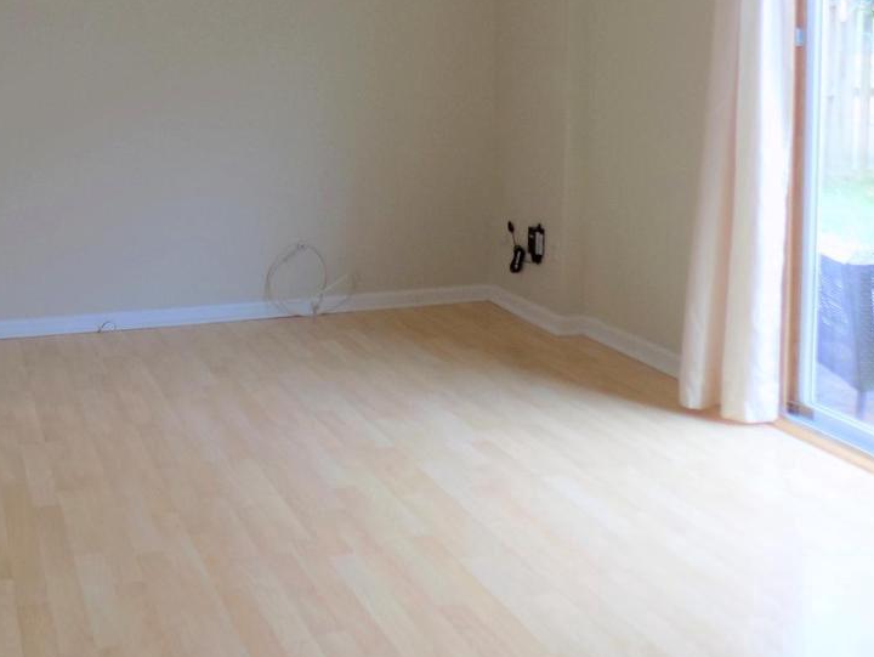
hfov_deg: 40.9
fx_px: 1162
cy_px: 105
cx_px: 317
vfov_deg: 30.6
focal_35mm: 46
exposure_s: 1/30
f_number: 3.1
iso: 80
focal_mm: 4
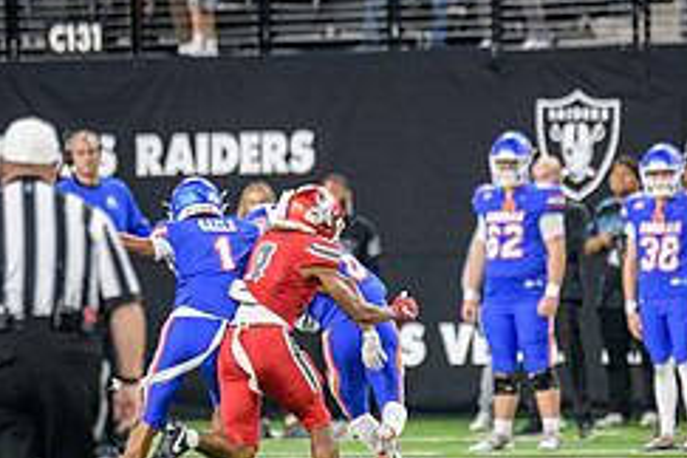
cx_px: 362
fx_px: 13644
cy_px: 304
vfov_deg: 1.9
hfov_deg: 2.9
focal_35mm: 715
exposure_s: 1/400
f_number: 2.8
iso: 1000
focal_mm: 300
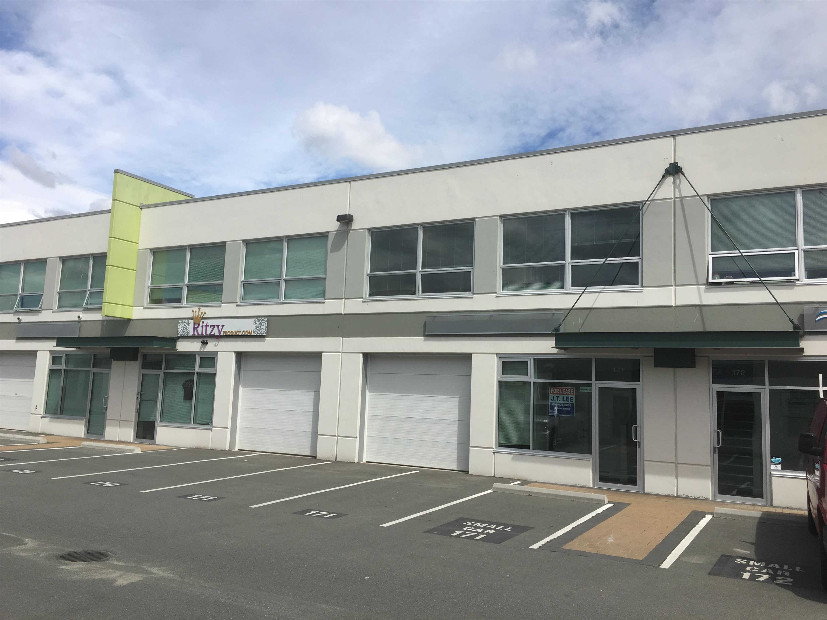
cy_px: 310
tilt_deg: +6.4
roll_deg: -2.6
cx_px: 414
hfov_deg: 61.7
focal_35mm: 29
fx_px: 693
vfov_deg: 48.2
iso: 25
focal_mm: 4.15
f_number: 2.2
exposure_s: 1/2404
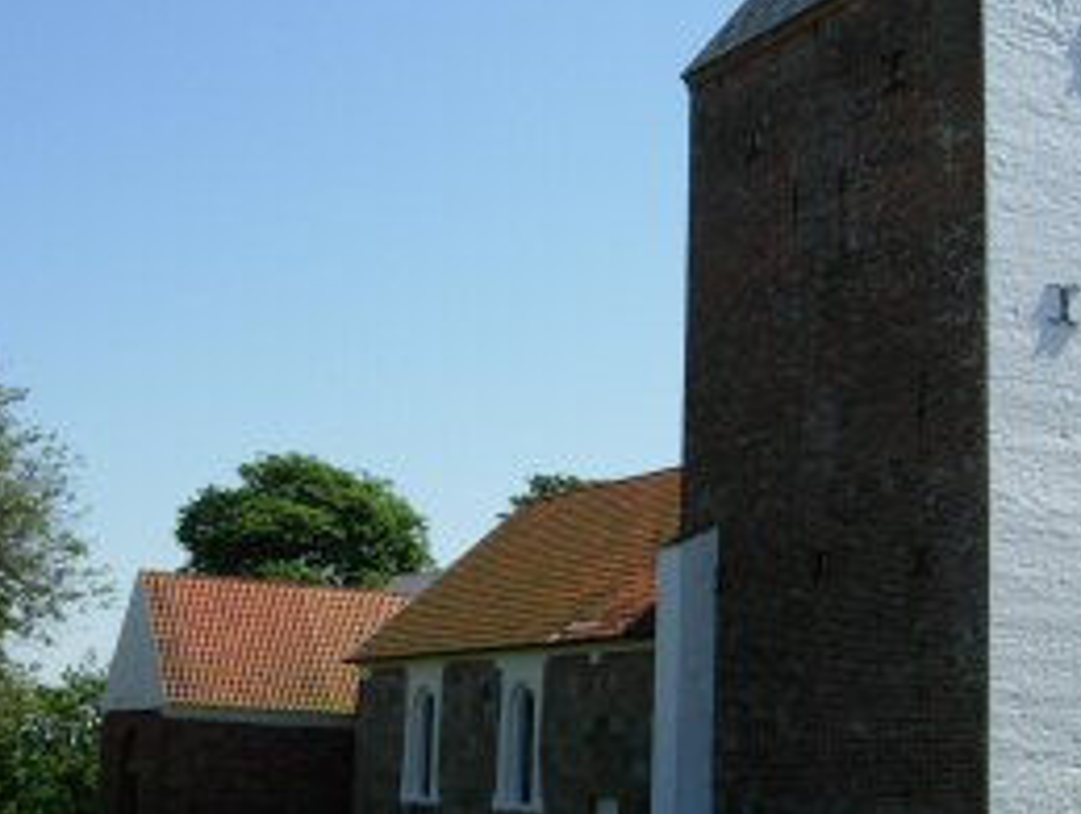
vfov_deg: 24.8
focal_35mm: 59
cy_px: 319
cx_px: 595
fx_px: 1845
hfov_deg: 32.6
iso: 50
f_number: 6.1
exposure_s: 1/342
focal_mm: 7.5
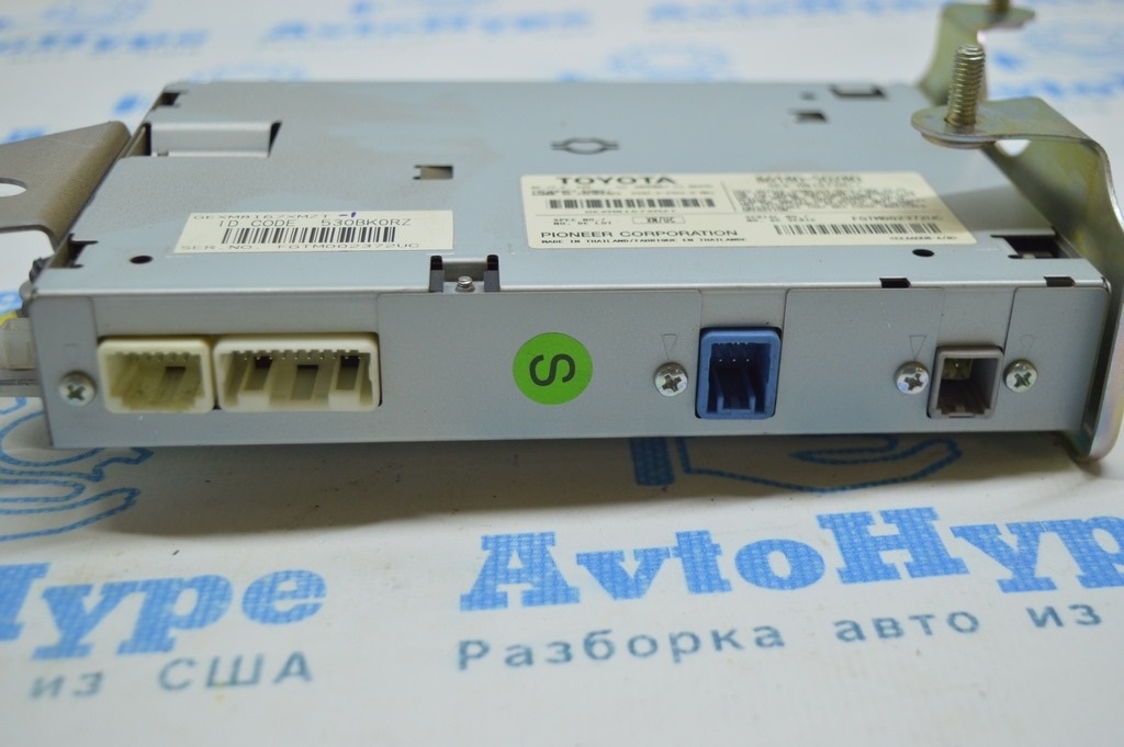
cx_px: 562
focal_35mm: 46
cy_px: 374
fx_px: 1451
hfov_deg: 42.4
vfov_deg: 28.9
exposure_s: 1/60
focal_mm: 31
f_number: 4.2
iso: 400
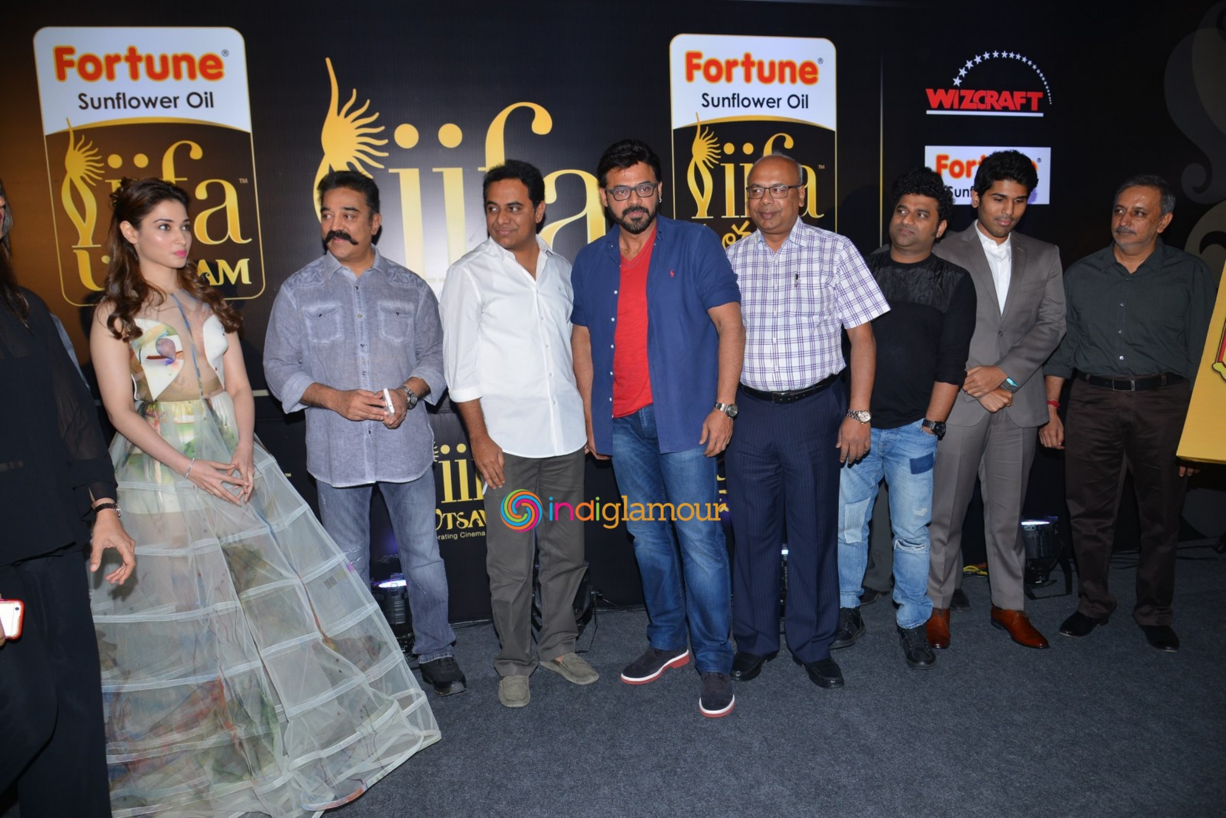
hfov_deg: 73.7
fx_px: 817
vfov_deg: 53.1
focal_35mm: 24
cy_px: 409
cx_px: 613
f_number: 5.6
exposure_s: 1/125
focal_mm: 24
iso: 320
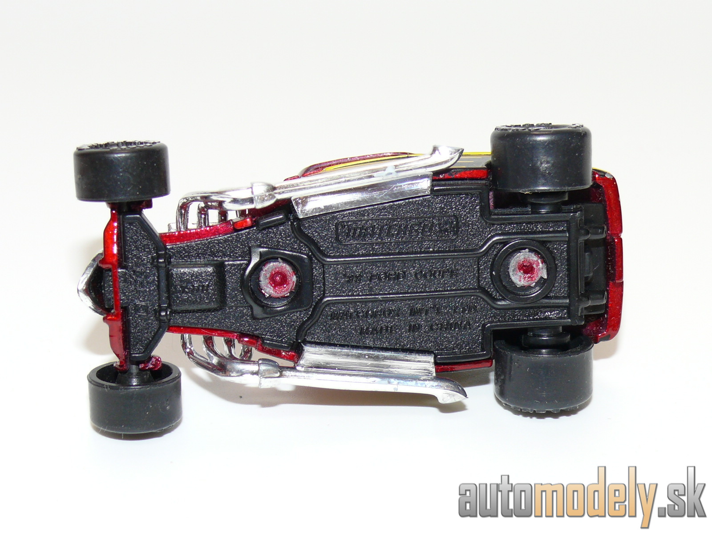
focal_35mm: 89
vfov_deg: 16.6
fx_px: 1831
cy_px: 267
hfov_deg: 22.0
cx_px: 356
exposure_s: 1/30
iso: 100
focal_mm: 12.5
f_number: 4
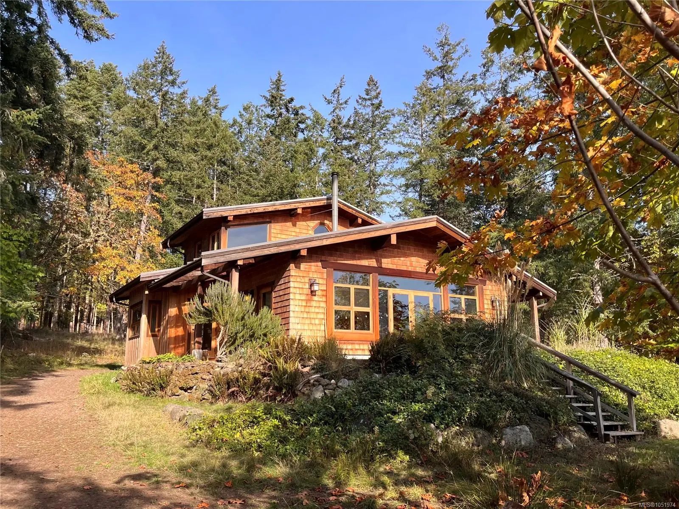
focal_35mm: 26
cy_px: 254
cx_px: 340
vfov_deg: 53.0
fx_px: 510
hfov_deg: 67.3
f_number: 1.6
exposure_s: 1/1372
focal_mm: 5.1
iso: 50
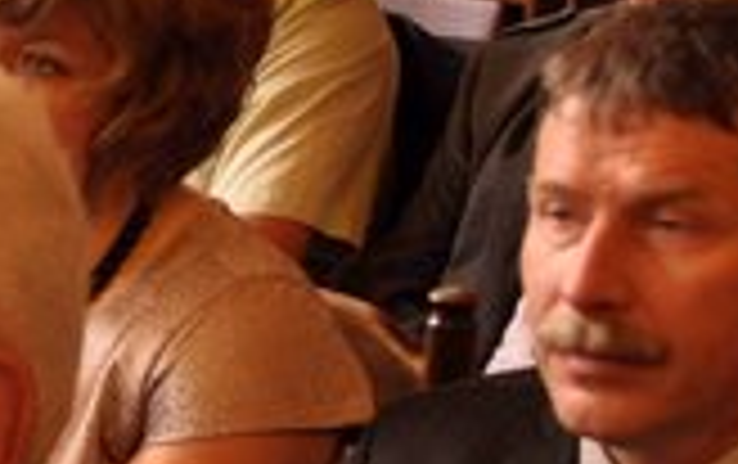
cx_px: -392
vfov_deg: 9.8
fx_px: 2679
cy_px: 473
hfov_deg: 14.5
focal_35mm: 133
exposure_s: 1/30
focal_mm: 22
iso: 450
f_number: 4
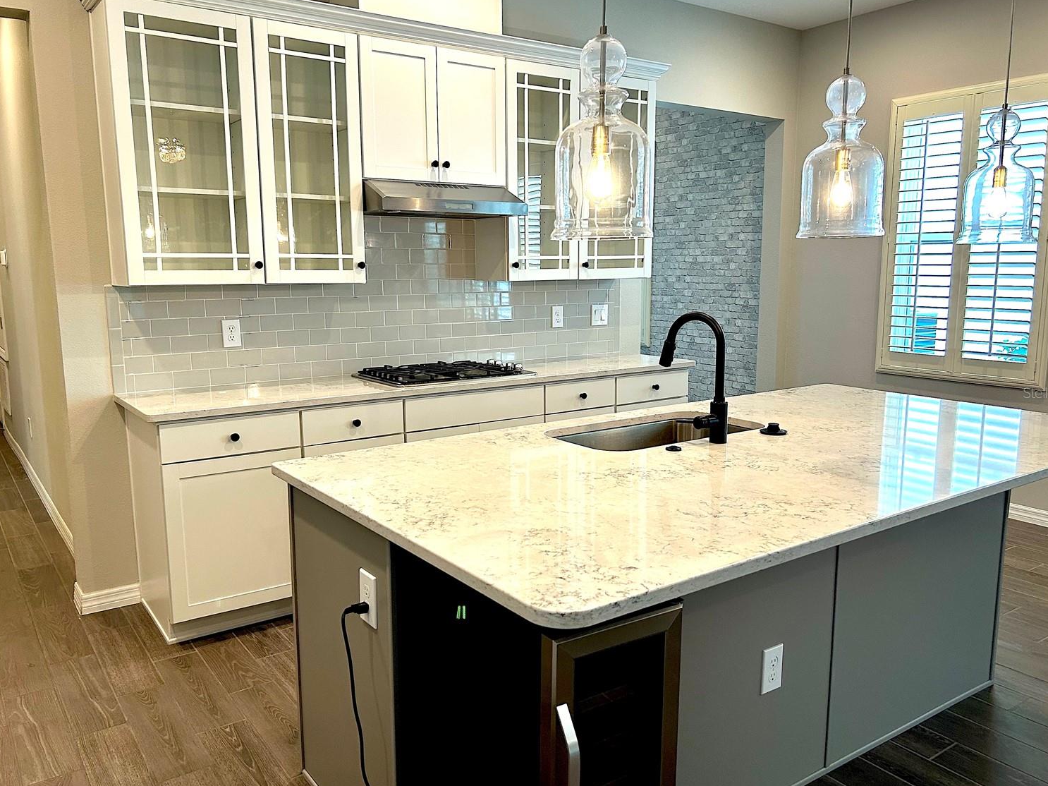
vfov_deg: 49.7
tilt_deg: -9.3
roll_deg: +0.3
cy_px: 392
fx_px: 848
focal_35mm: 28
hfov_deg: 63.5
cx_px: 525
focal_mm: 5.7
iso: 125
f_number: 1.5
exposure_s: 1/120
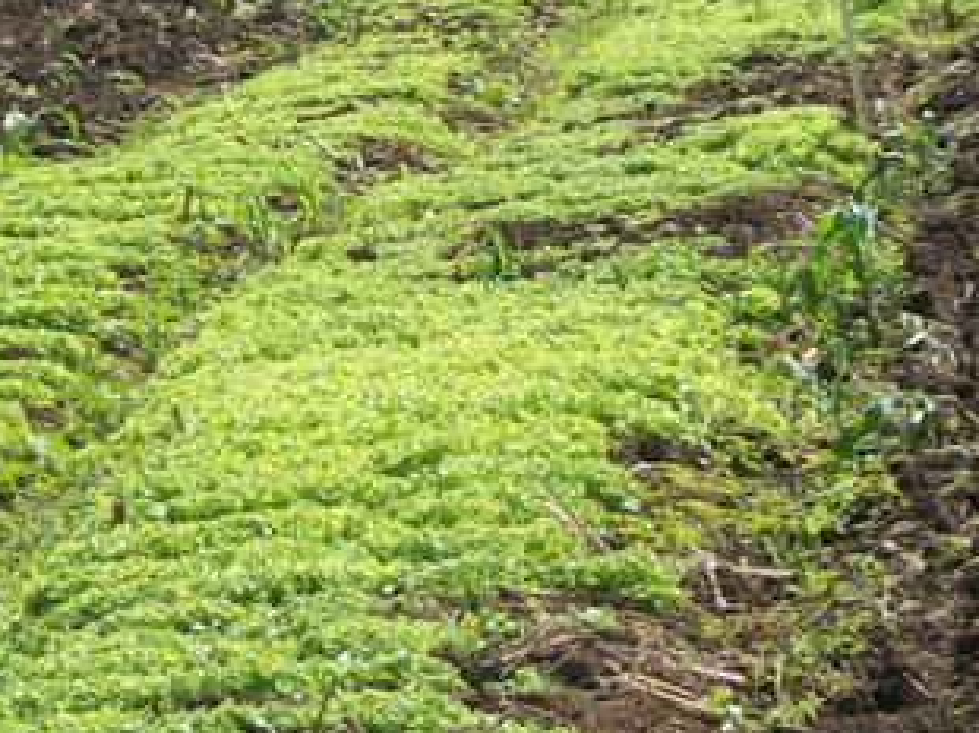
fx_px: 4493
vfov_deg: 9.3
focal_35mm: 159
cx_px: 448
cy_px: 196
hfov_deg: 12.4
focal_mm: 13.7
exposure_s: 1/640
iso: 80
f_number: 4.6
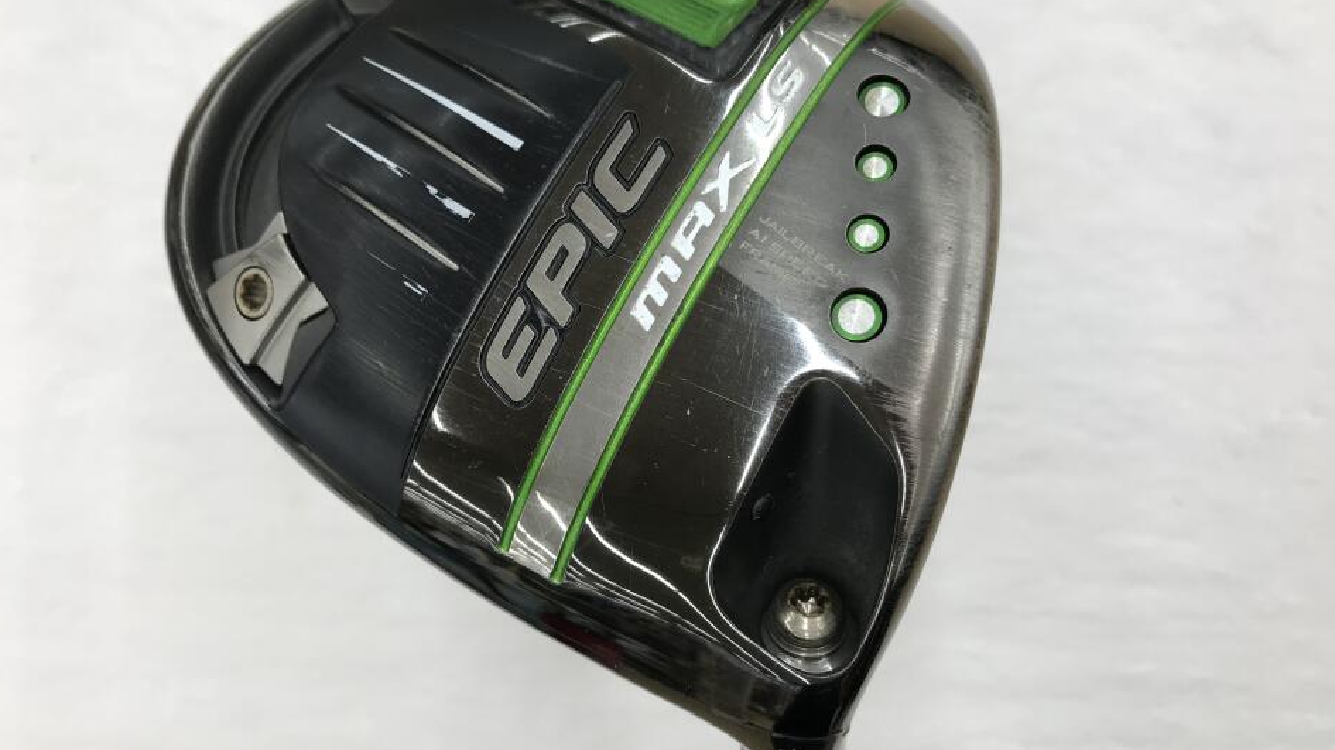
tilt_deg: -85.5
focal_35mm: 31
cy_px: 352
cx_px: 660
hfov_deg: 62.6
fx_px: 1097
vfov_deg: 37.7
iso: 20
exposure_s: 1/60
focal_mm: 3.99
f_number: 1.8
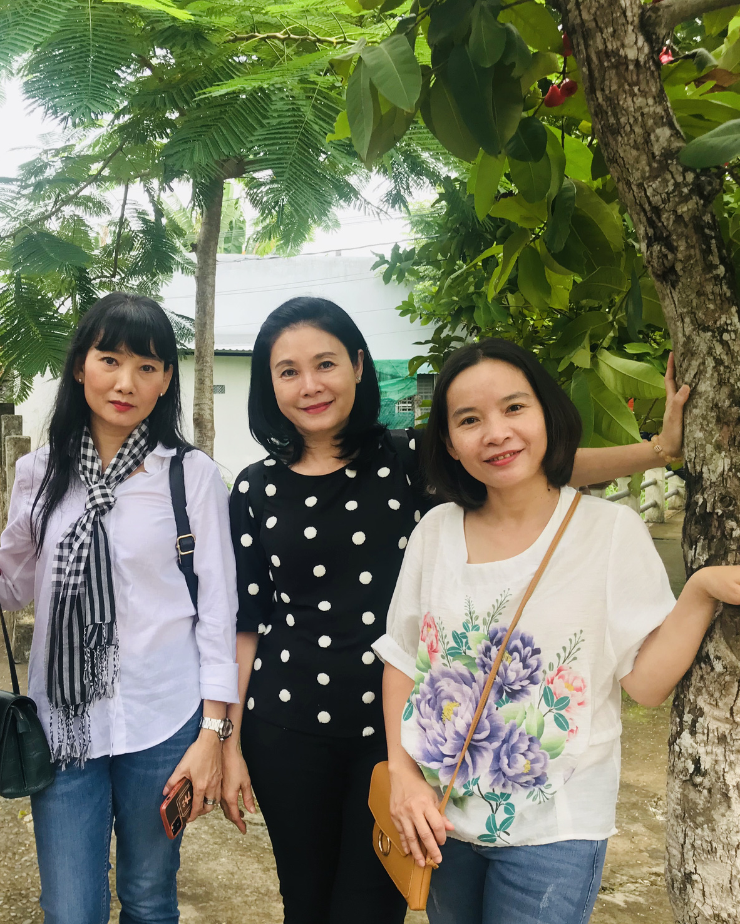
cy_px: 467
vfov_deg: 49.1
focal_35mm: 37
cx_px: 279
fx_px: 1013
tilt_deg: -3.1
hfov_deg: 39.9
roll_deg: +2.3
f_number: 1.8
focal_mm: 3.99
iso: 25
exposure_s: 1/100
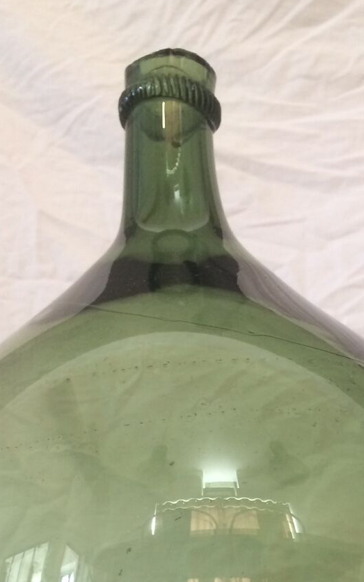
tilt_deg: +7.8
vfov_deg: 32.2
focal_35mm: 60
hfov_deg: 21.6
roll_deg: +0.6
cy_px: 530
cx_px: 200
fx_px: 952
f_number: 2.2
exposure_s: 1/33
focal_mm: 4.15
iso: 100
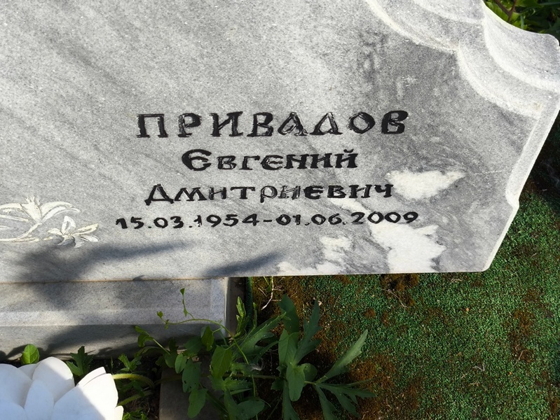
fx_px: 809
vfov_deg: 29.1
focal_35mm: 50
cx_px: 280
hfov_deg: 38.2
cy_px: 210
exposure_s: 1/1081
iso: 50
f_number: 1.7
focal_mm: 4.71
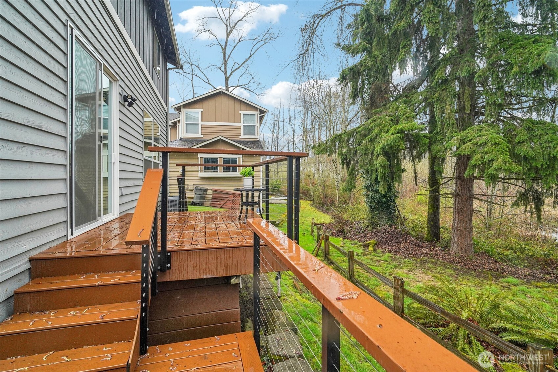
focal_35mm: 16
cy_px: 186
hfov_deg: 96.7
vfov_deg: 73.7
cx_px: 279
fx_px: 248
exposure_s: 1/250
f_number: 8
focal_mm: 16
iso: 1600
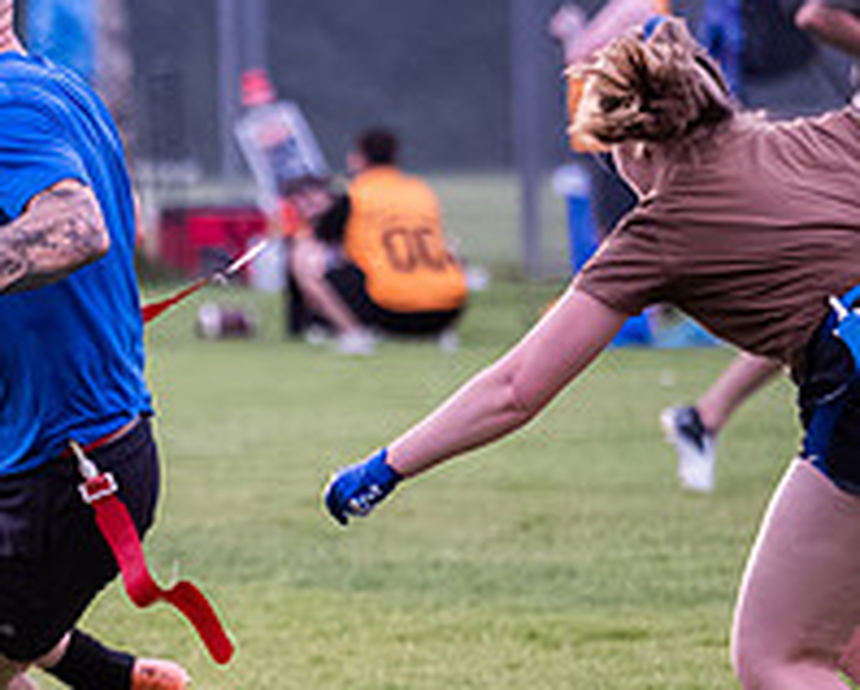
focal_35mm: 857
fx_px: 21845
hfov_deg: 2.3
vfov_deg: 1.8
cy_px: 524
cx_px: -200
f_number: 2.8
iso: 2500
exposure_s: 1/1250
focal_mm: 150
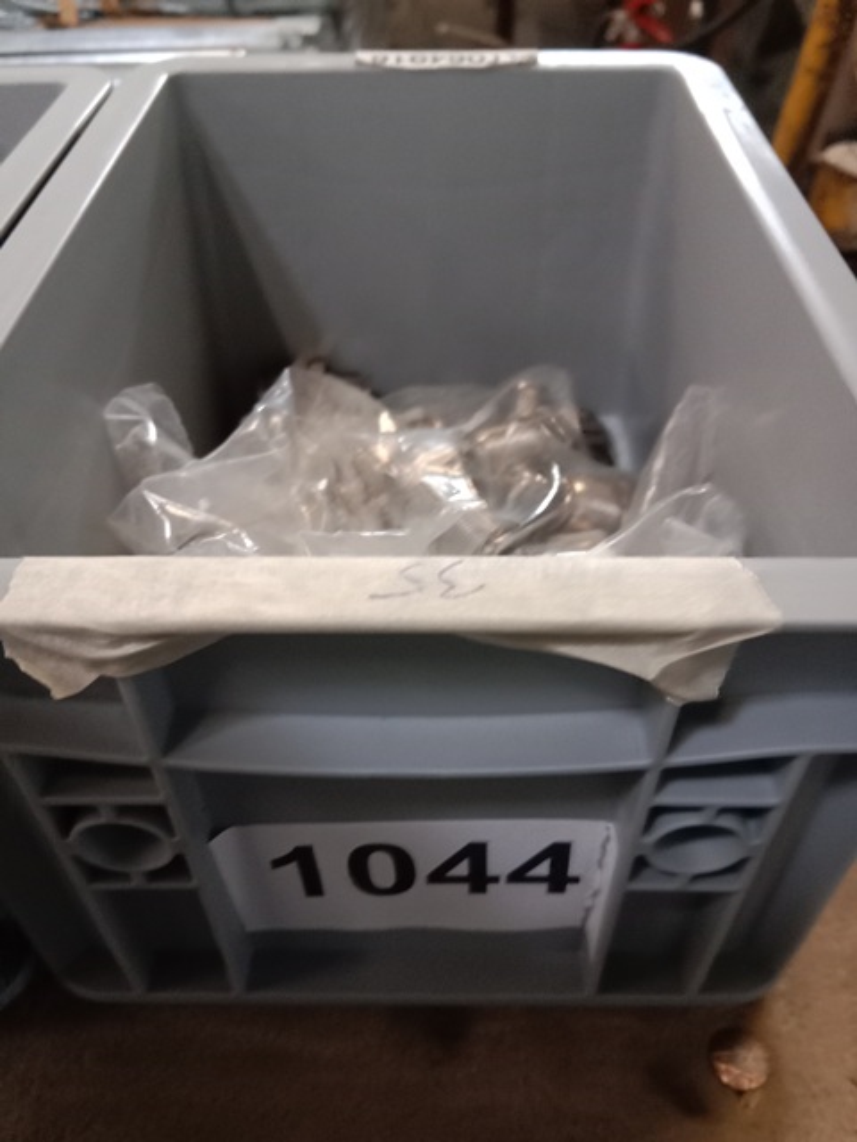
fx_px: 891
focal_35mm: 27
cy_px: 571
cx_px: 428
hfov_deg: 51.4
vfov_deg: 65.3
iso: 1044
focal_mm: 3.65
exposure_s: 1/16.7
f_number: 2.2
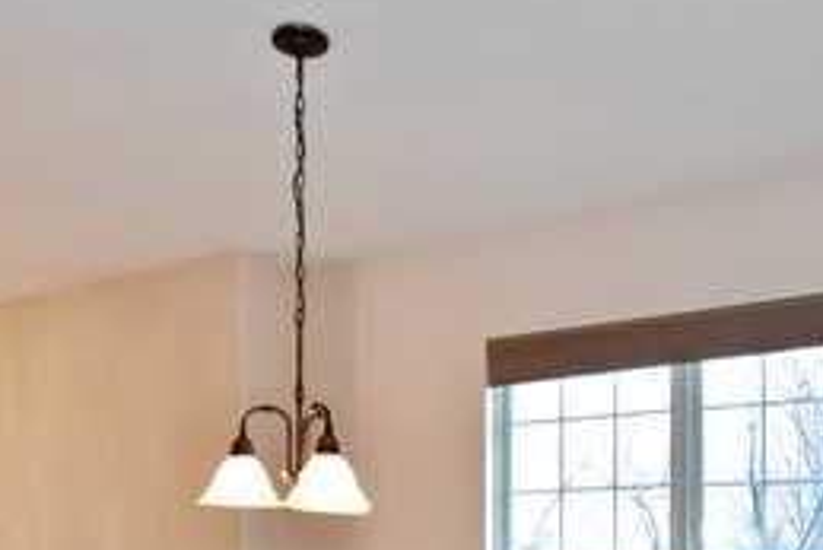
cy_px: 555
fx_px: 846
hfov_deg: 51.1
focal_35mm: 37
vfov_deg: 32.9
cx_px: 531
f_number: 8
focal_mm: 10
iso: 200
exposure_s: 1/13
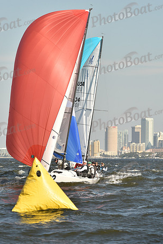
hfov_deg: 5.4
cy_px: 98
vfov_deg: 8.1
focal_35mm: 254
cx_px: 63
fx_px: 1724
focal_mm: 200
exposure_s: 1/1250
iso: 250
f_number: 7.1
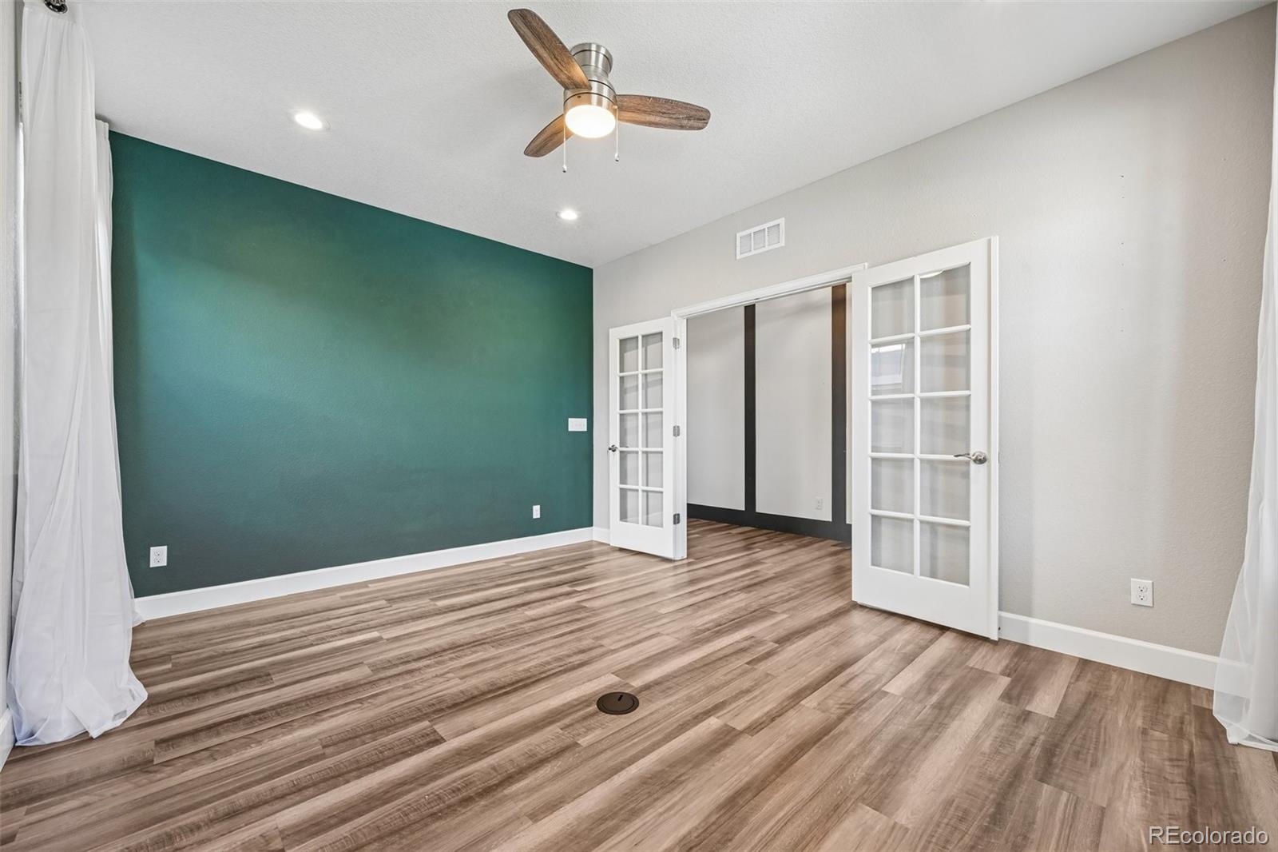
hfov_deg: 104.3
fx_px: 497
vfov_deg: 81.2
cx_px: 639
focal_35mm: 14
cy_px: 426
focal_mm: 14
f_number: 10
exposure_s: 1/10
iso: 400
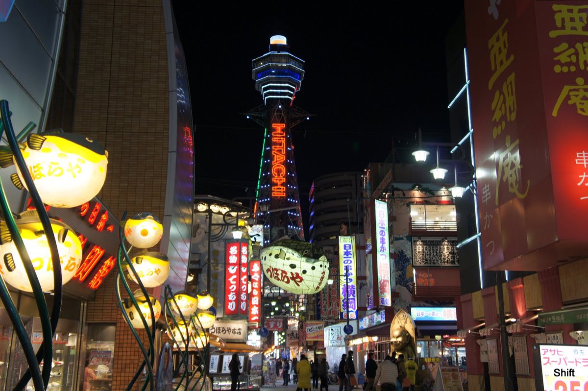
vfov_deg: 33.0
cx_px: 294
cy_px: 196
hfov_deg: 48.0
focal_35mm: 40
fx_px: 661
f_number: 4
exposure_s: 1/50
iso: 640
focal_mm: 27
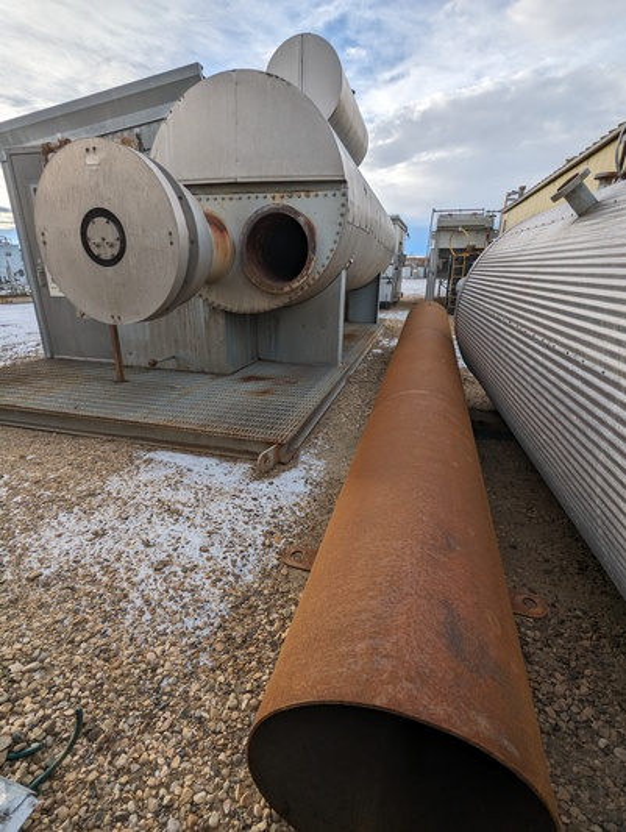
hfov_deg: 78.2
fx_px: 385
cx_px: 313
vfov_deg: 94.4
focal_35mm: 16
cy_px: 416
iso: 47
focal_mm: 2.35
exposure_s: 1/1520
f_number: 2.2
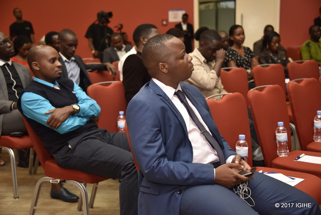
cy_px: 108
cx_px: 160
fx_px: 517
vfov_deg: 23.4
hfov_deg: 34.5
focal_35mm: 58
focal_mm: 58
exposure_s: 1/200
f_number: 4.5
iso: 3200
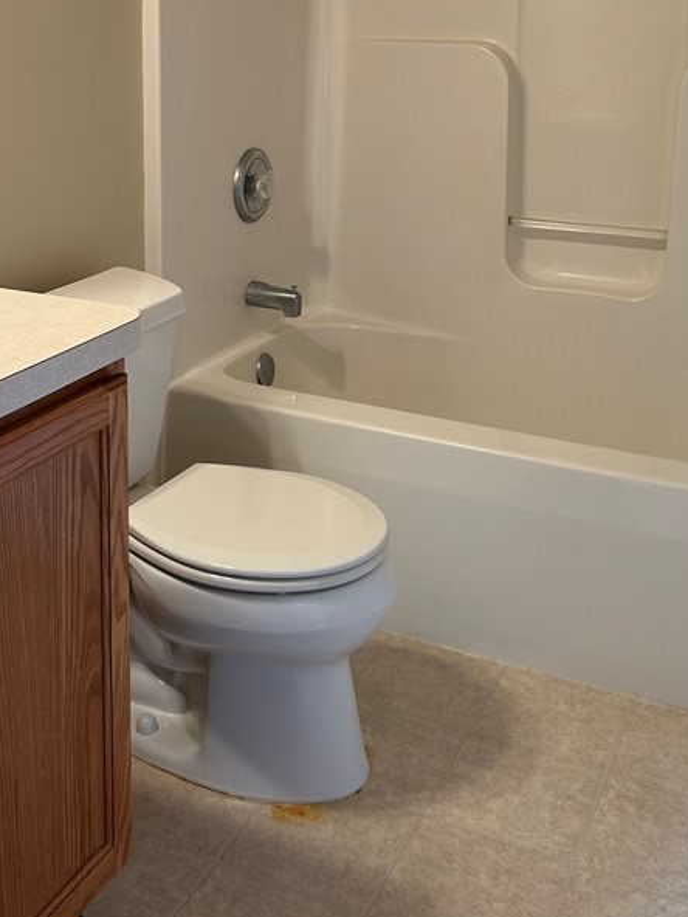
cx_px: 260
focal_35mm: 45
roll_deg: -0.1
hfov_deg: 32.0
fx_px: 1193
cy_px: 160
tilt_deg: -7.2
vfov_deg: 40.1
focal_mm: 5.7
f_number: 1.5
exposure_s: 1/60
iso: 100
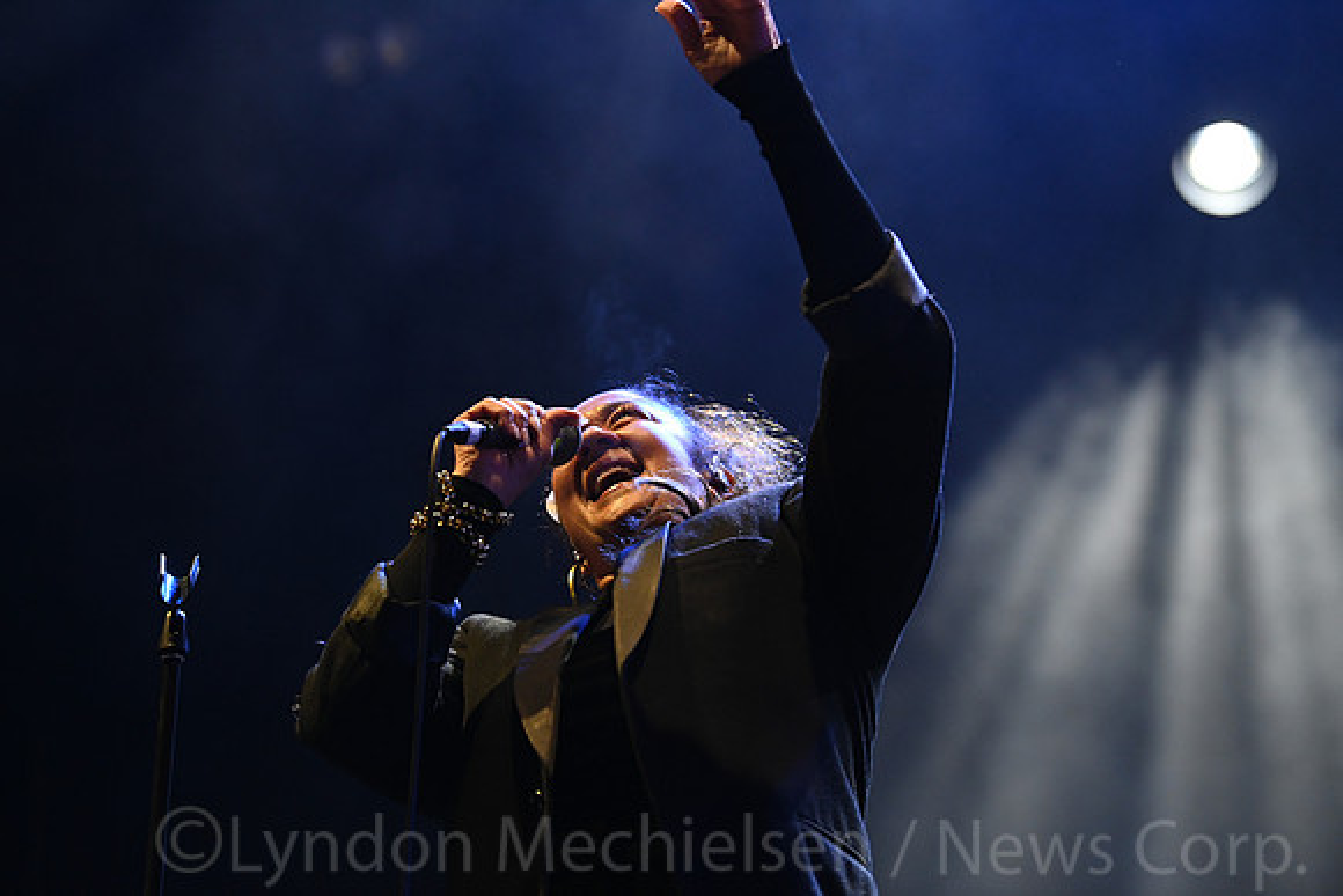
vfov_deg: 10.6
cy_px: 448
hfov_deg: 15.8
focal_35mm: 130
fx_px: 4851
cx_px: 672
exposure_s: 1/200
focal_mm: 130
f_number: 4
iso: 4500
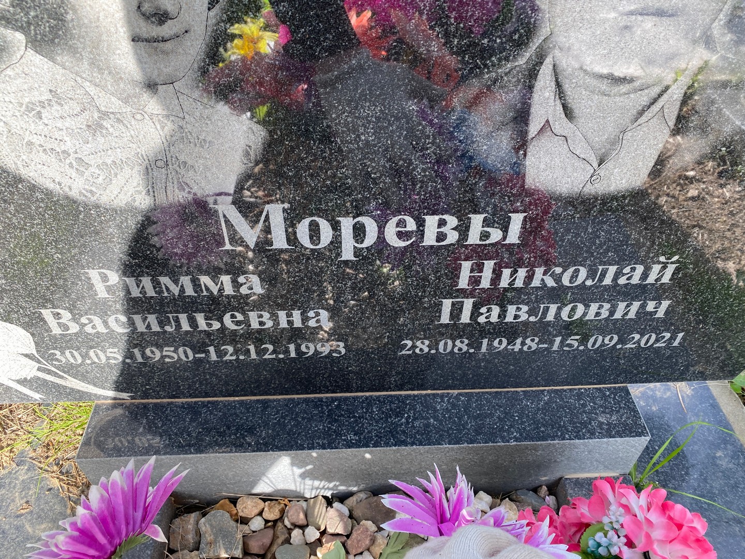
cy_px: 280
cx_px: 372
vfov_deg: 53.1
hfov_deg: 67.3
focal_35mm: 26
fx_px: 560
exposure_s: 1/172
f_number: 1.8
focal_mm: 4.25
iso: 32
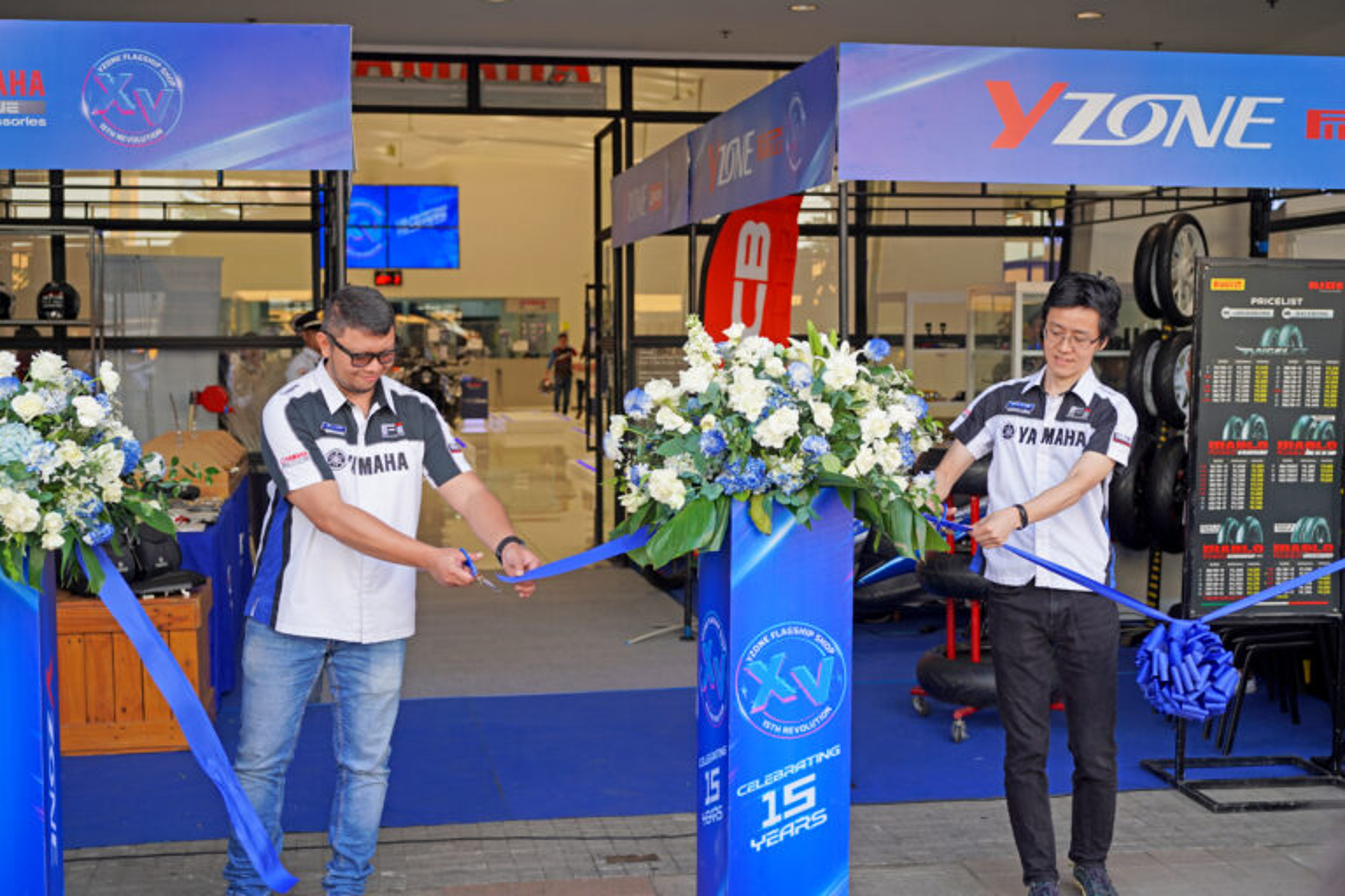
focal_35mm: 50
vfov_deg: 27.0
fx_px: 1868
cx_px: 672
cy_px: 448
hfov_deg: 39.6
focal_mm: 50
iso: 125
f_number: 4
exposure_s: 1/160
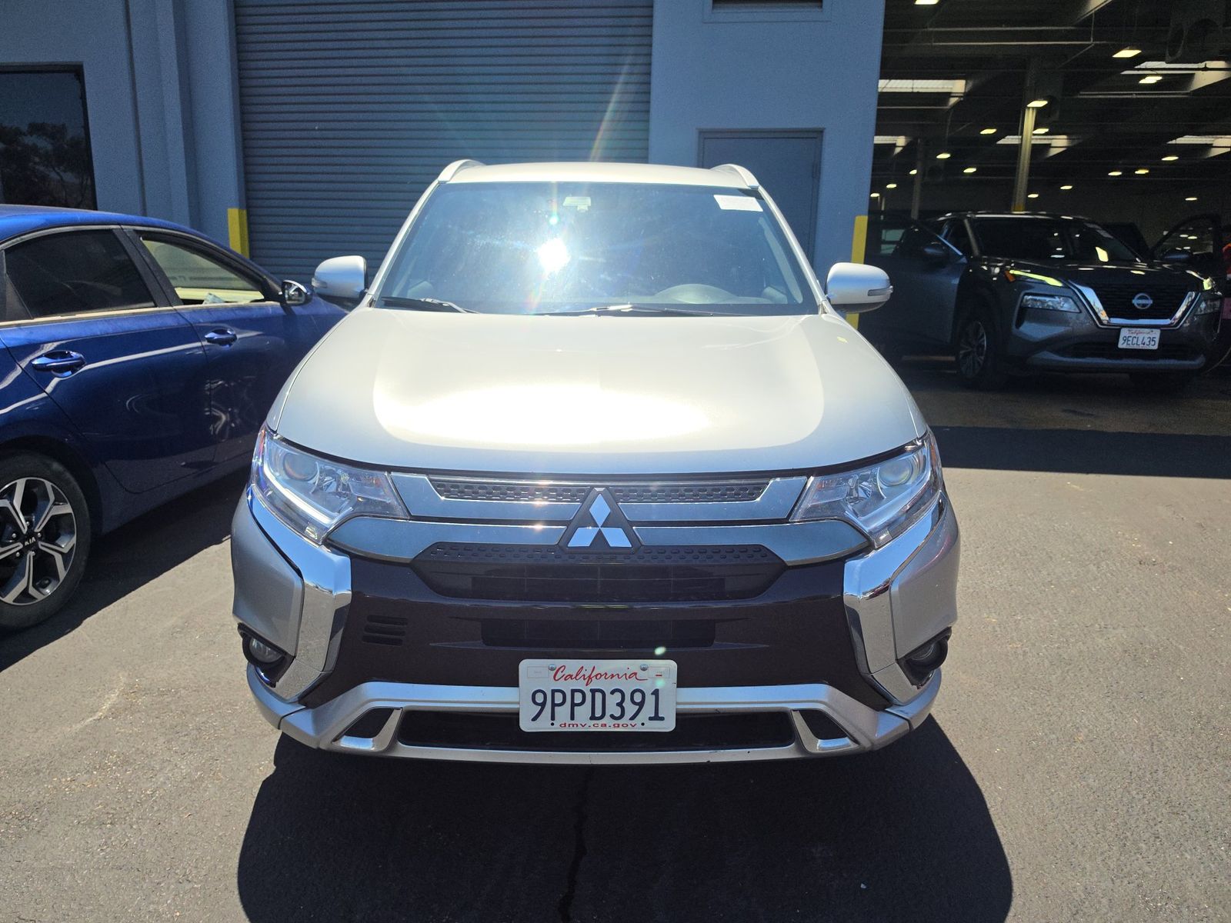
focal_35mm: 23
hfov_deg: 73.9
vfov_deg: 58.9
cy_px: 462
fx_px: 818
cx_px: 616
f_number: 1.4
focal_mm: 6.5
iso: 43
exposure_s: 1/7940
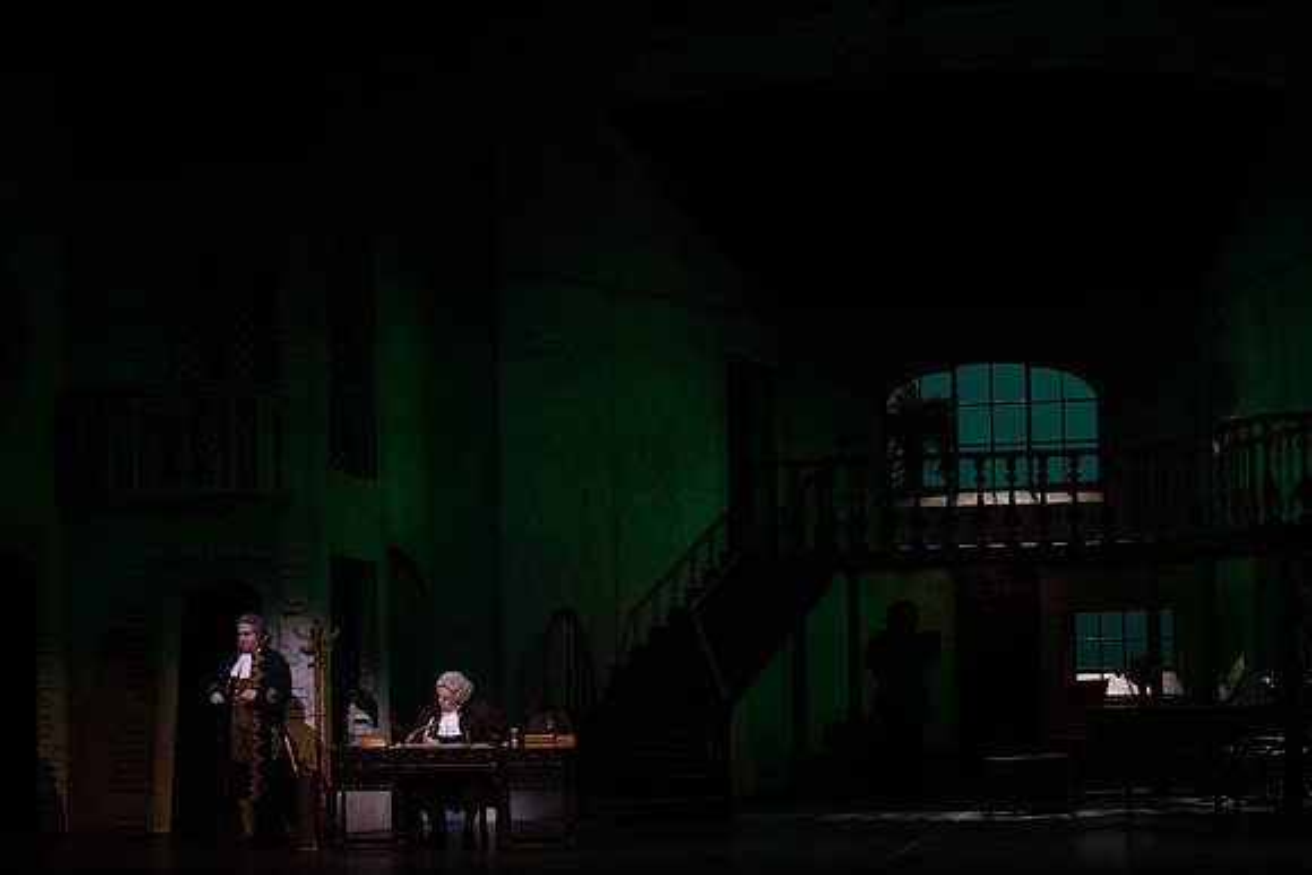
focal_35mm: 70
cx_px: 656
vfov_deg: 19.5
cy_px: 438
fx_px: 2552
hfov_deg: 28.8
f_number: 9
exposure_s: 1/250
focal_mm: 70
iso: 3200
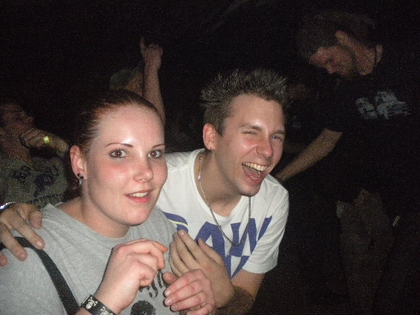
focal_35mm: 35
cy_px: 158
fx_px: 425
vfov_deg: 40.7
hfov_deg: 52.6
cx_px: 210
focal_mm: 6.3
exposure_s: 1/30
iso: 800
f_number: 3.1
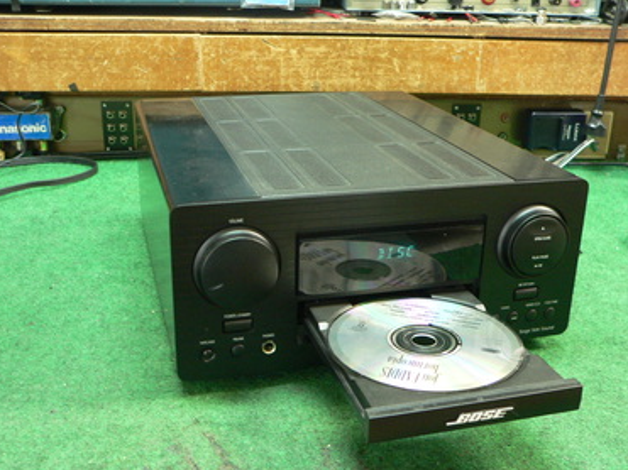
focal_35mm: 42
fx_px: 762
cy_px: 238
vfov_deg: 34.3
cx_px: 313
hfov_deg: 44.8
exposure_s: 1/4
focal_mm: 6.8
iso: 200
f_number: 2.8
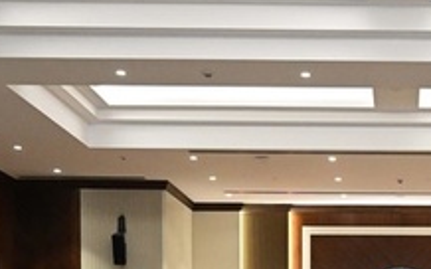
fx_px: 1057
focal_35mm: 90
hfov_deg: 22.2
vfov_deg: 13.5
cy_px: 429
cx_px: 429
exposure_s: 1/250
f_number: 3.2
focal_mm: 24
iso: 5000
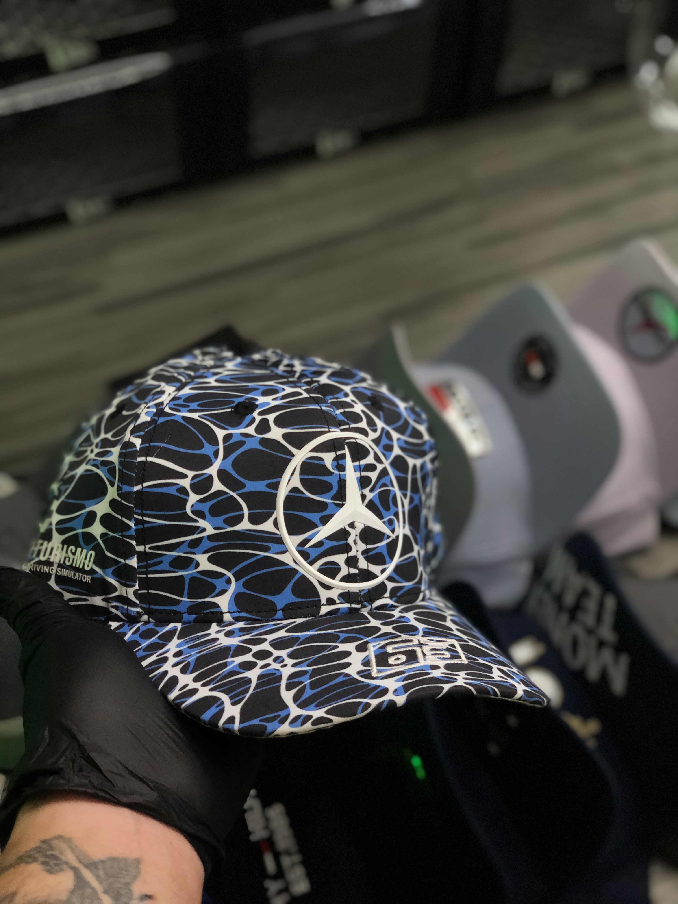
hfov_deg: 28.0
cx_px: 339
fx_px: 1358
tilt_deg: -53.2
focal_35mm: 52
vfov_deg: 36.8
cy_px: 452
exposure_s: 1/24
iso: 125
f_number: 2.4
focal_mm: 6
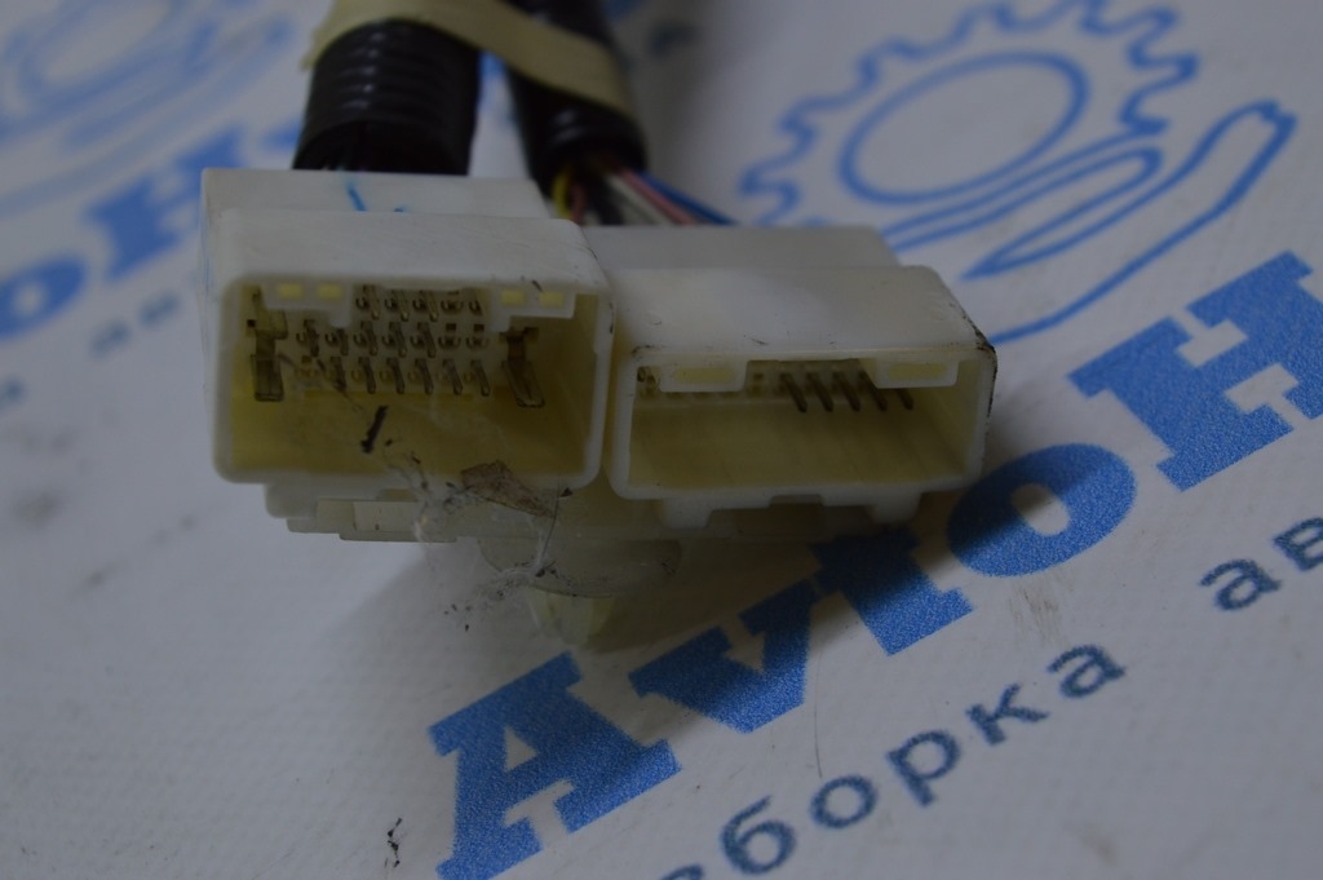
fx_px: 3029
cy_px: 440
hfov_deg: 24.6
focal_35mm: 82
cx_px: 662
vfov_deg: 16.5
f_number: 7.1
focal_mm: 55
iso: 400
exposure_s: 1/60
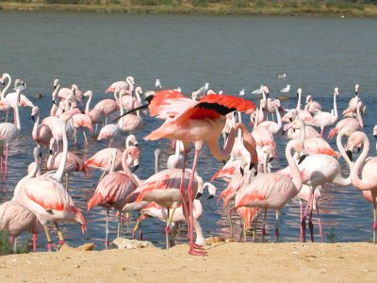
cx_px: 188
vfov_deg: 13.3
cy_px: 142
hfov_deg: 17.7
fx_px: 1209
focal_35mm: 111
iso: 100
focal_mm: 16.8
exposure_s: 1/679
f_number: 4.8
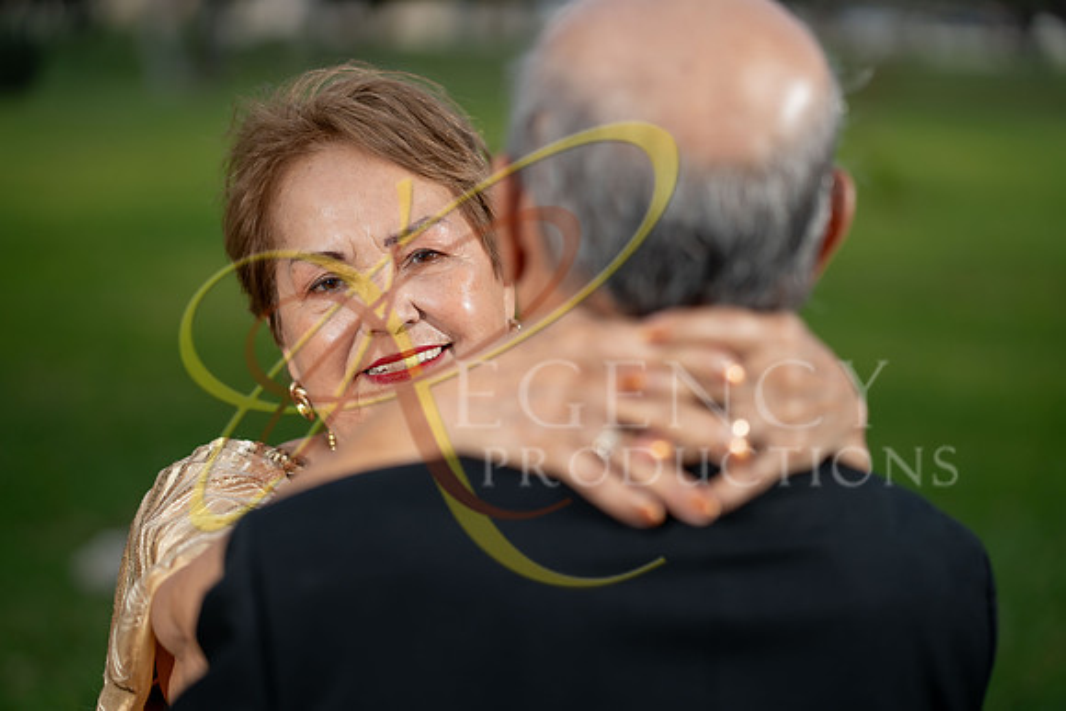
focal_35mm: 85
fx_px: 2517
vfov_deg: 16.1
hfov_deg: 23.9
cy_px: 356
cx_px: 533
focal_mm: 85
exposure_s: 1/1600
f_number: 2.2
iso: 200
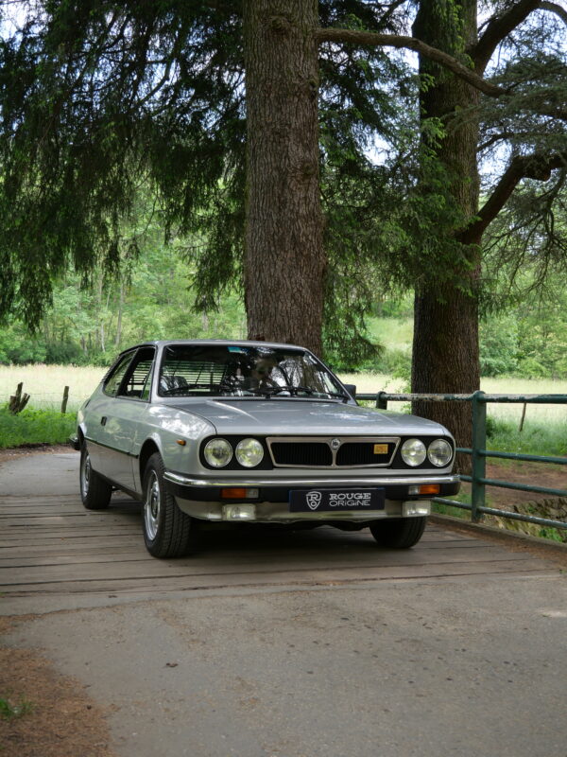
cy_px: 378
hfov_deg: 31.5
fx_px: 1005
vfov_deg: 41.2
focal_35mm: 46
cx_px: 284
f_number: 4.3
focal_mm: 23
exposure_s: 1/125
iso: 200
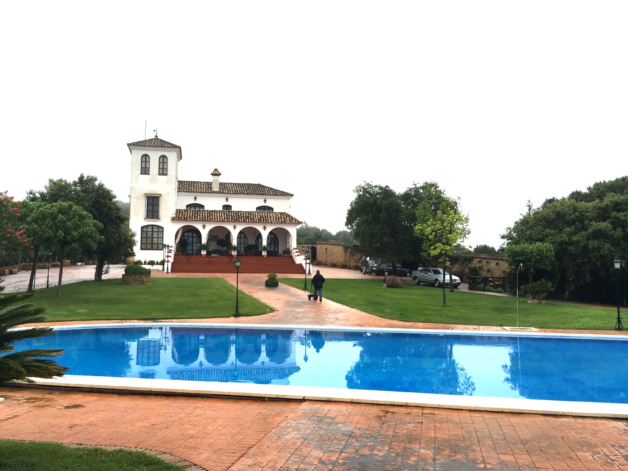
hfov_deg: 60.0
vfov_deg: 46.8
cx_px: 304
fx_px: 544
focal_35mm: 30
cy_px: 242
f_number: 2.2
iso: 25
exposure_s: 1/102
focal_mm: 4.15
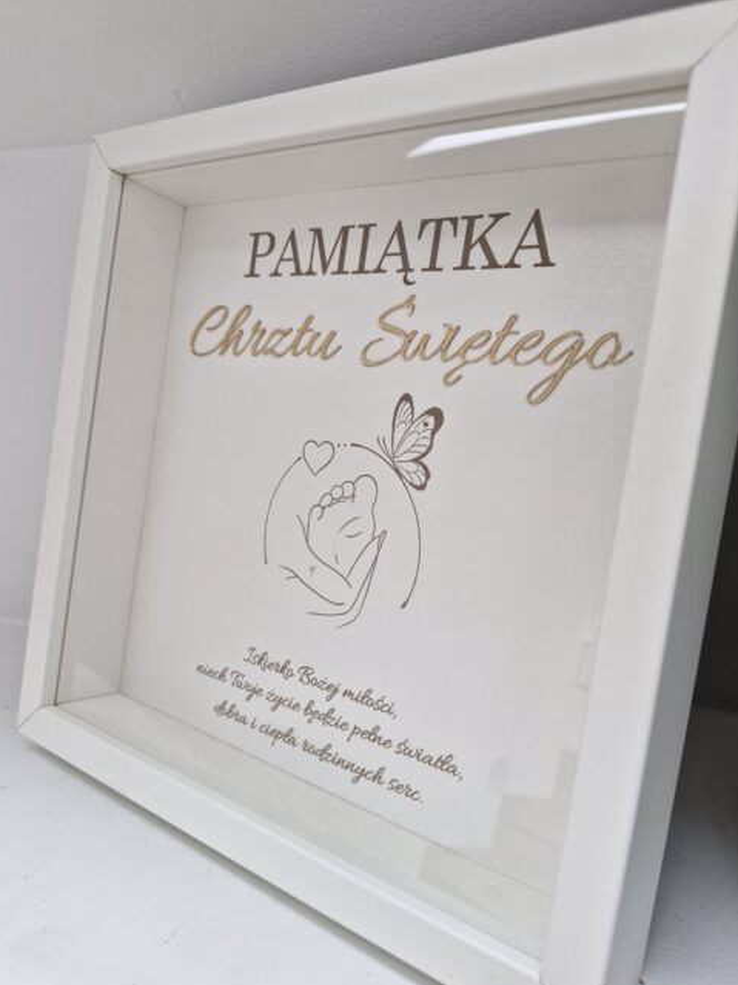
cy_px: 511
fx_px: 682
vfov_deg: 71.6
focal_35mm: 24
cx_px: 382
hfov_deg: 56.8
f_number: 1.8
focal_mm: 5.54
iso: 250
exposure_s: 1/100
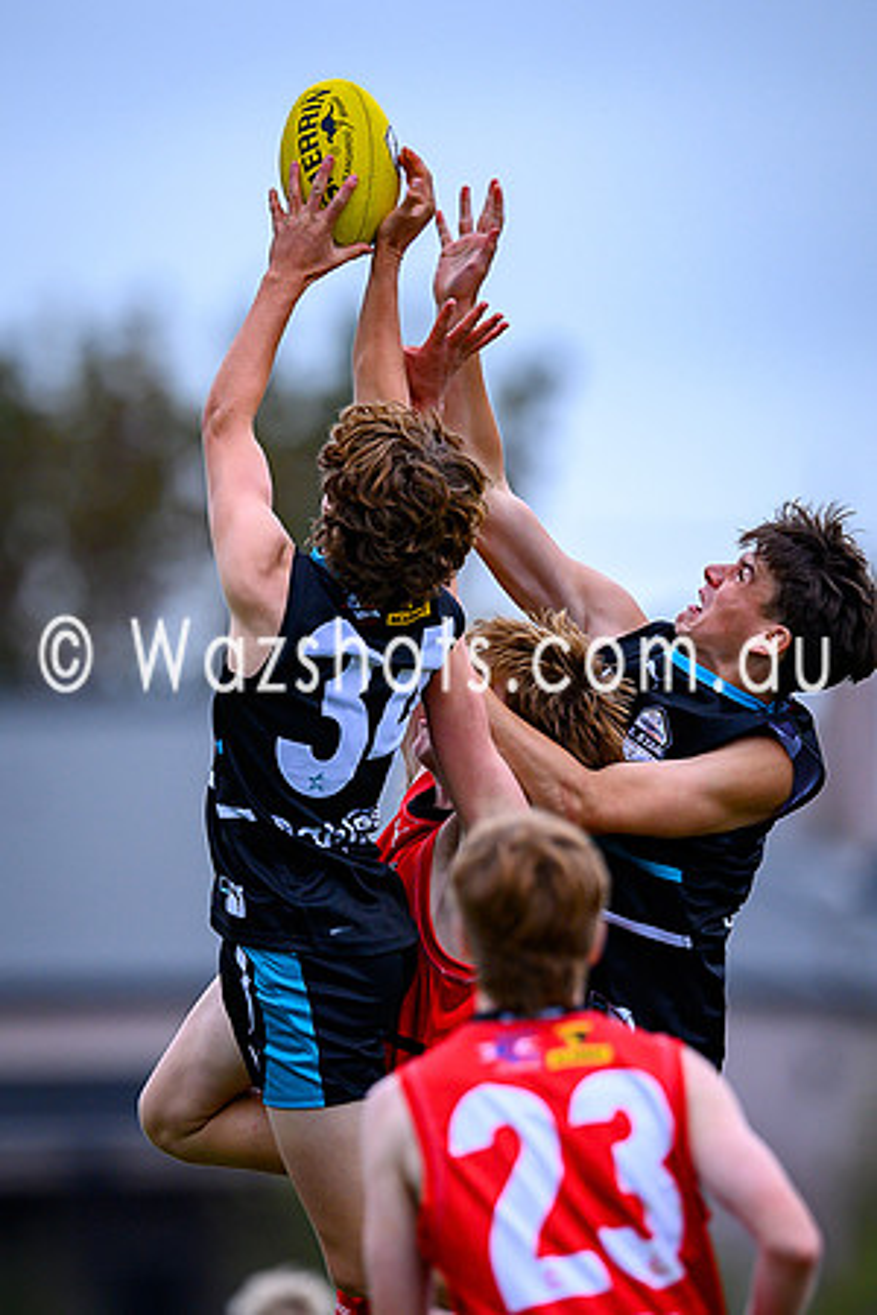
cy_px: 608
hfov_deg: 1.4
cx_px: 342
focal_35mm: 1001
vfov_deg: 2.1
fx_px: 36572
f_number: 4
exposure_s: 1/1250
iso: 220
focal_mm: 500
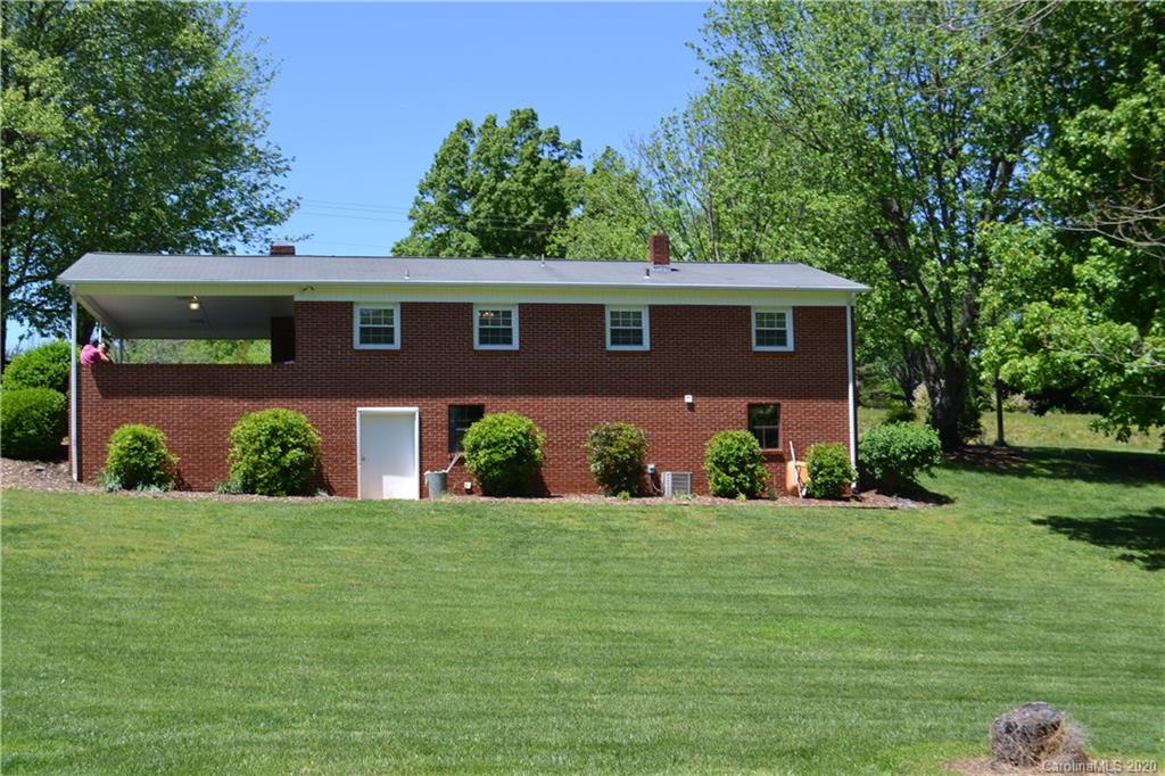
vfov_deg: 31.9
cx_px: 582
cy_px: 388
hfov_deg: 46.4
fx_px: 1359
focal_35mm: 42
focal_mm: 28
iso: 100
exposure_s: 1/160
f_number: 6.3
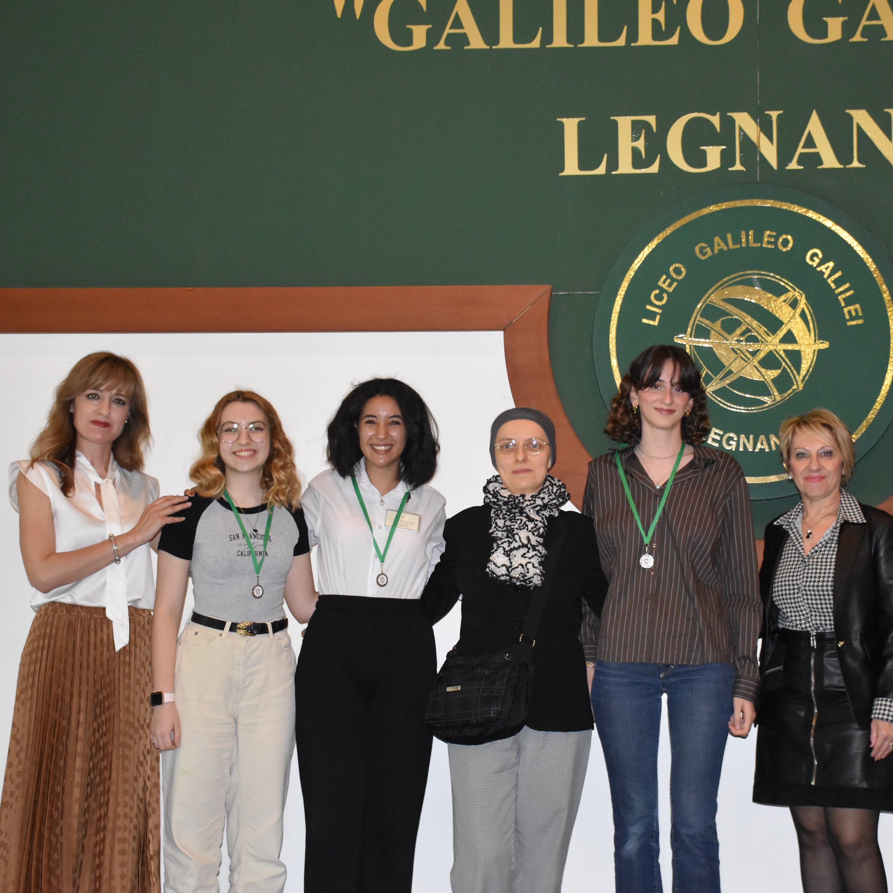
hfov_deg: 26.0
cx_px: 572
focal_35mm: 66
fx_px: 1926
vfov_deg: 26.1
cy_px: 450
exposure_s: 1/60
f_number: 4.2
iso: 3200
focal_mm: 34
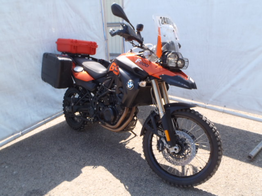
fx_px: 212
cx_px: 131
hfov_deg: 63.4
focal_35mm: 28
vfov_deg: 49.7
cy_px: 98
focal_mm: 5
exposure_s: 1/160
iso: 80
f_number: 4.5
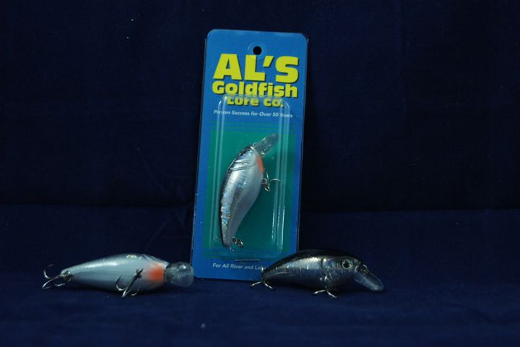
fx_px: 1083
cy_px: 174
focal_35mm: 75
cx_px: 260
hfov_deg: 27.0
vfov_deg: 18.2
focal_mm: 50
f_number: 5.6
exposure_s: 1/100
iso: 1600
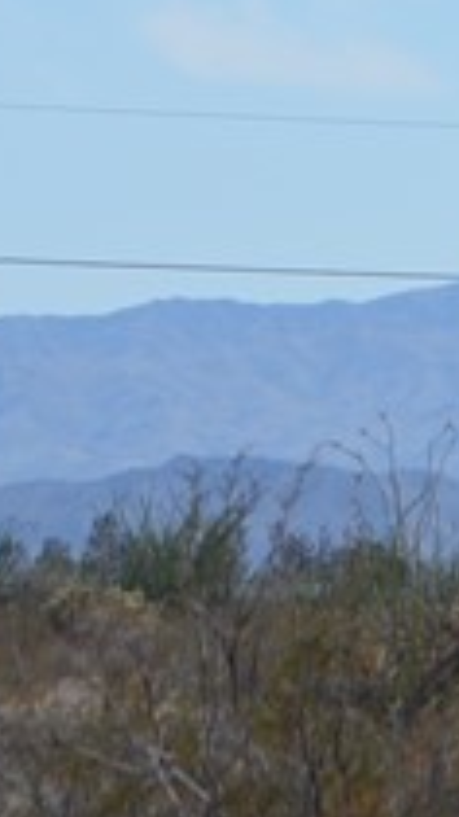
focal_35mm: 447
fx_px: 9673
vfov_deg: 4.8
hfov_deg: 2.7
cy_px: 311
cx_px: 556
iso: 400
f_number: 7.1
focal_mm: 55
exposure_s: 1/2000
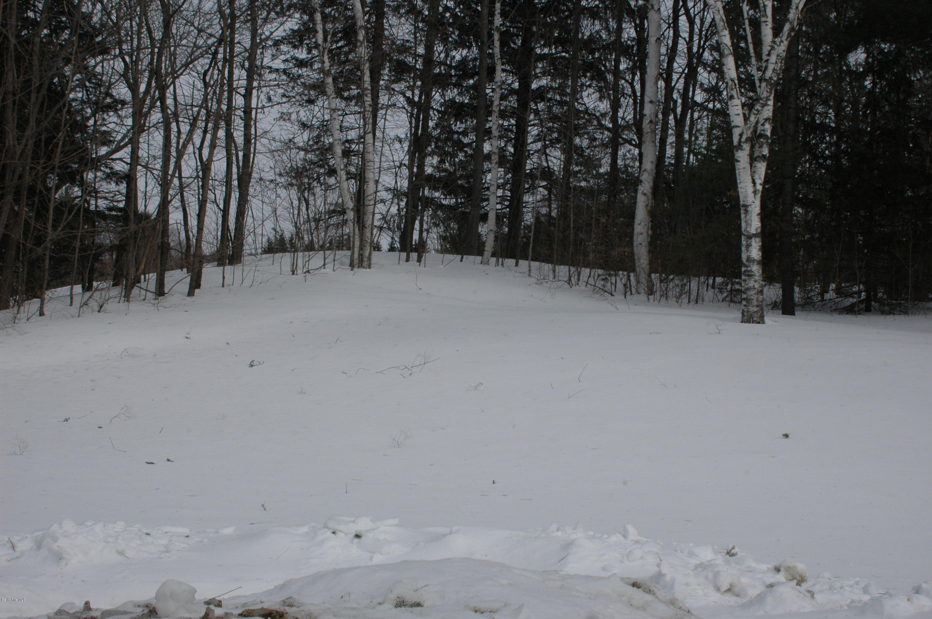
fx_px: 1086
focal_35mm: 42
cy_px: 310
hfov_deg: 46.4
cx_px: 466
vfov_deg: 31.8
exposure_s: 1/640
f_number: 13
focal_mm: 28
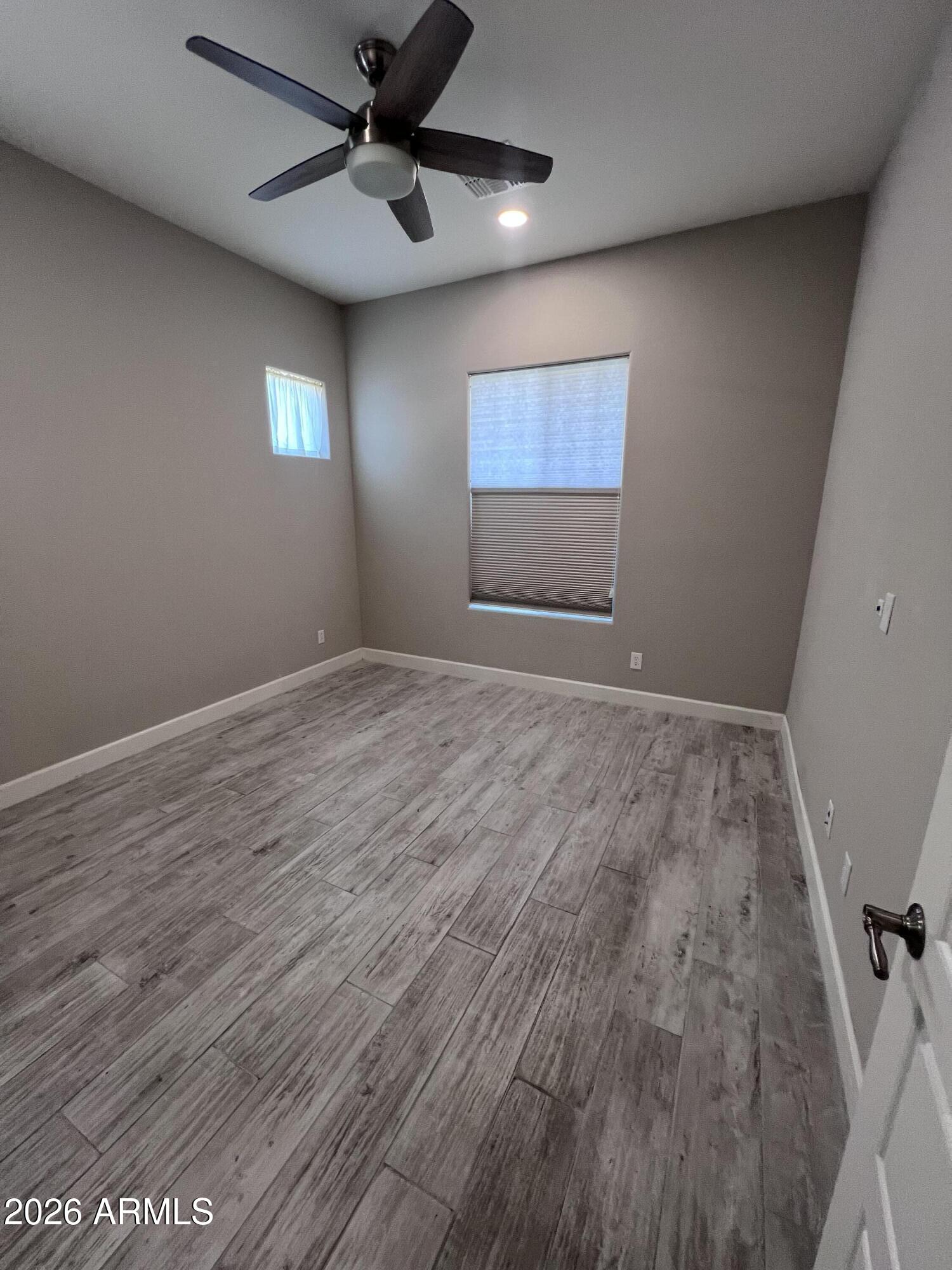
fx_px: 477
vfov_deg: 106.2
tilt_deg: -12.6
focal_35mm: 13
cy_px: 635
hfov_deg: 89.9
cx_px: 476
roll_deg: +1.5
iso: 160
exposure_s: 1/60
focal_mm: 1.57
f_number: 1.8
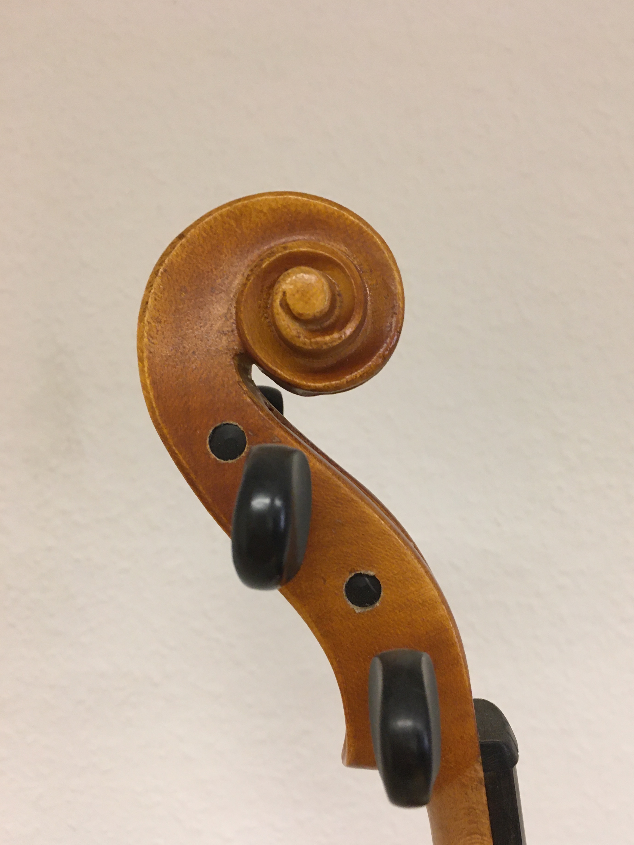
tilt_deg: -2.9
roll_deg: +0.9
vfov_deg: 56.8
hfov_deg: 44.1
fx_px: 781
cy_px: 454
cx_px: 345
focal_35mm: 32
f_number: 2.2
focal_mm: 4.15
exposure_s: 1/33
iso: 125
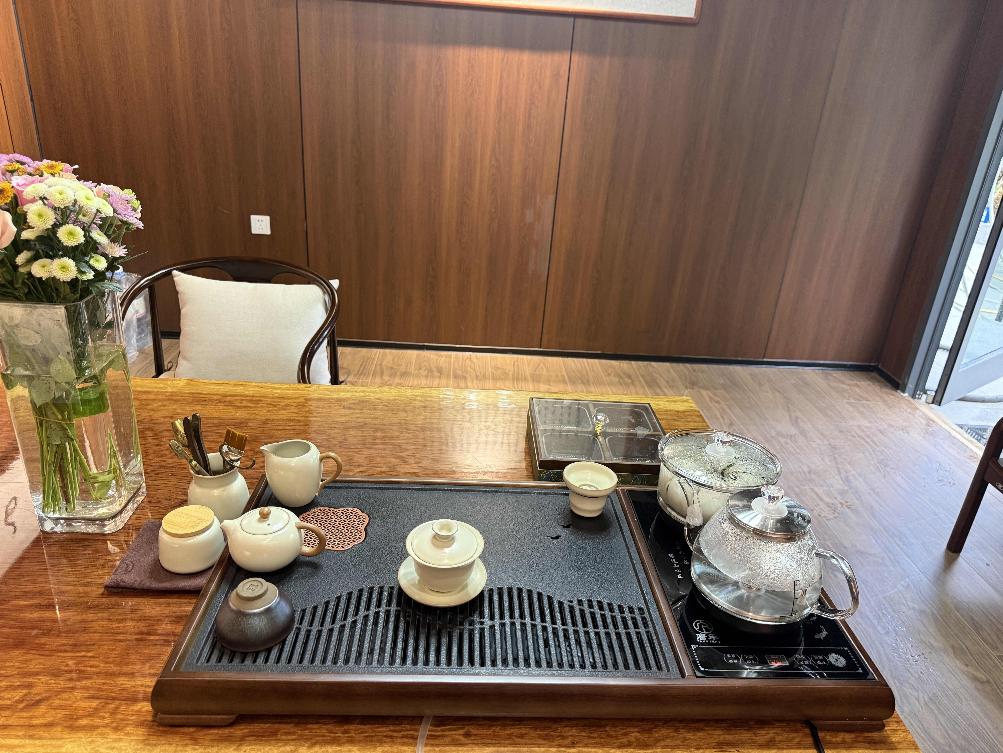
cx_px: 502
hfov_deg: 71.6
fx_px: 695
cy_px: 376
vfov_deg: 56.8
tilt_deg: -24.5
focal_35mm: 24
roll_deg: -3.5
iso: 250
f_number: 1.78
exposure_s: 1/50
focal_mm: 6.76
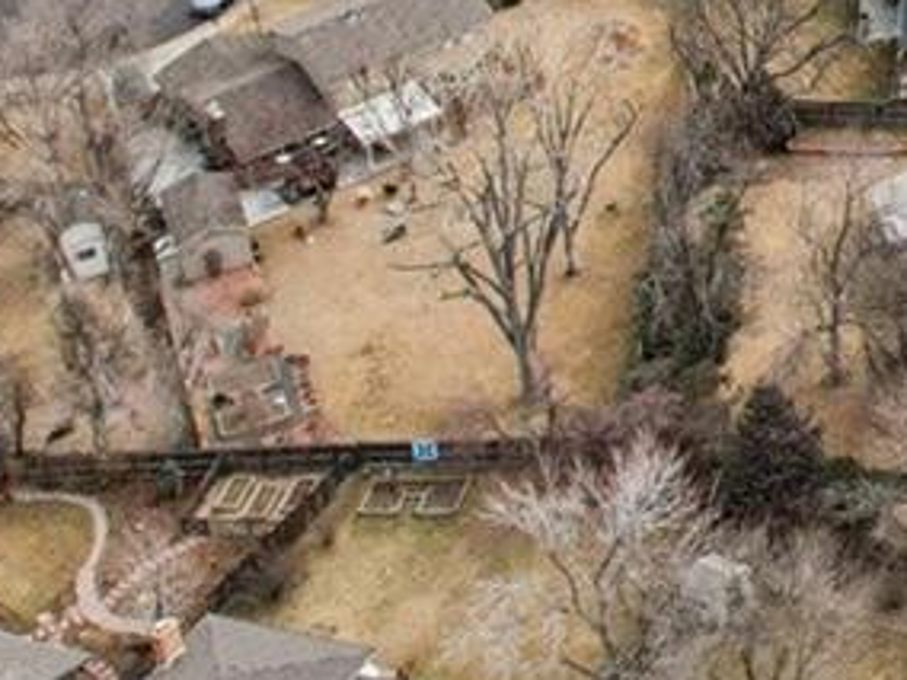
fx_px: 3118
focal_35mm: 119
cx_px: 1741
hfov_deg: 14.2
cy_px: -651
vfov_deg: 11.3
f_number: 2.8
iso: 160
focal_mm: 8.4
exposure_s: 1/1600
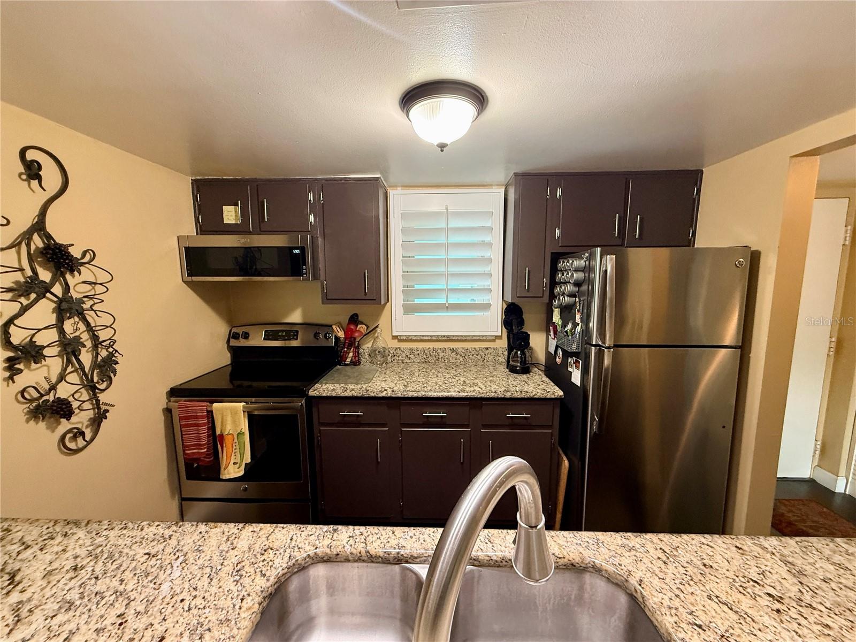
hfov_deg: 102.1
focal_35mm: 14
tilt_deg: -6.9
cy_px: 321
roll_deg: +0.0
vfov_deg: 85.7
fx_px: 346
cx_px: 428
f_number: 2.2
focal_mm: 2.22
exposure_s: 1/60
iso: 320
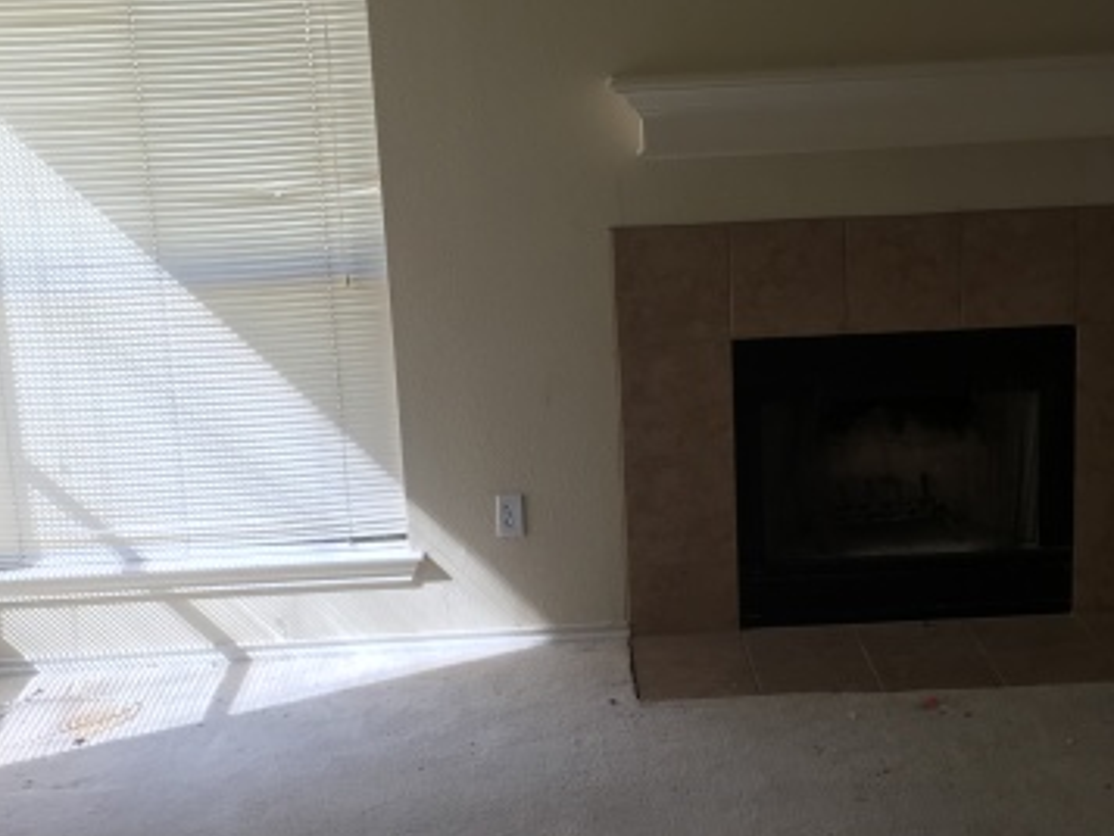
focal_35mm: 65
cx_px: 637
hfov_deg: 29.8
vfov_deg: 22.5
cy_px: 533
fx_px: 2093
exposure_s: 1/120
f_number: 2.2
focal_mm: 4.15
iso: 40
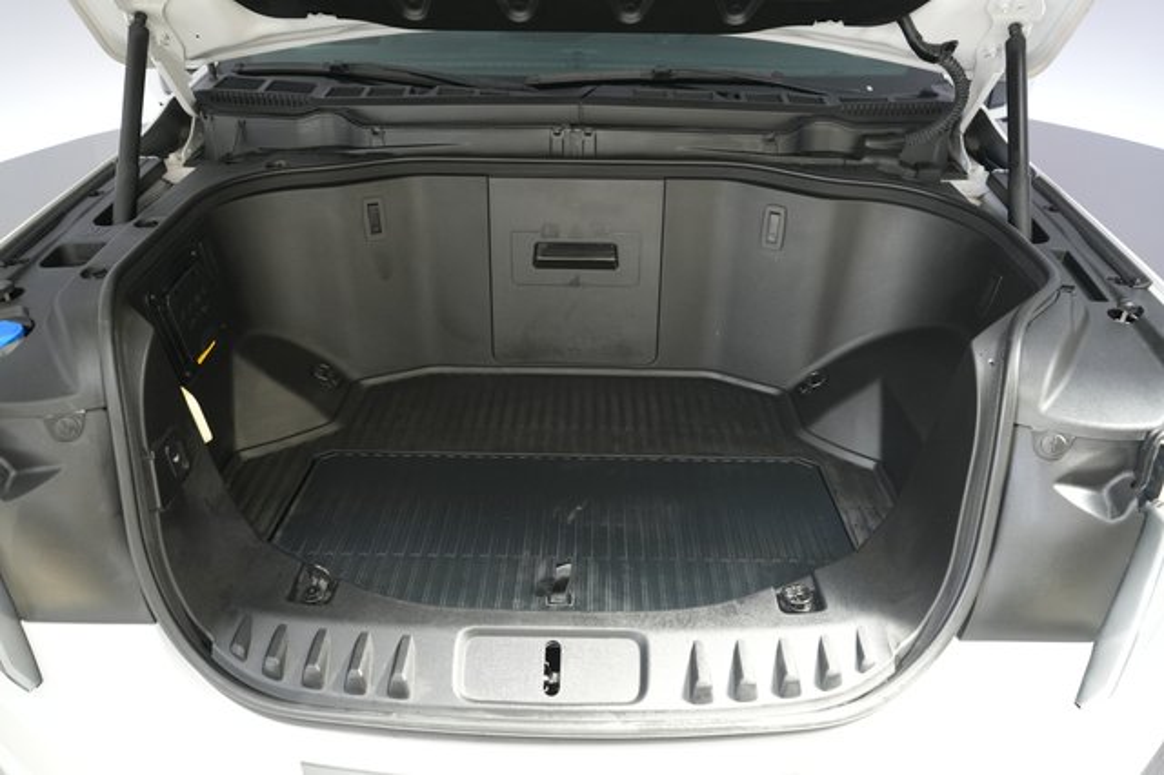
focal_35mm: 26
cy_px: 388
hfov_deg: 69.4
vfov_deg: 49.5
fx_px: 840
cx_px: 582
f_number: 2.8
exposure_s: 1/160
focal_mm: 26
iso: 2500
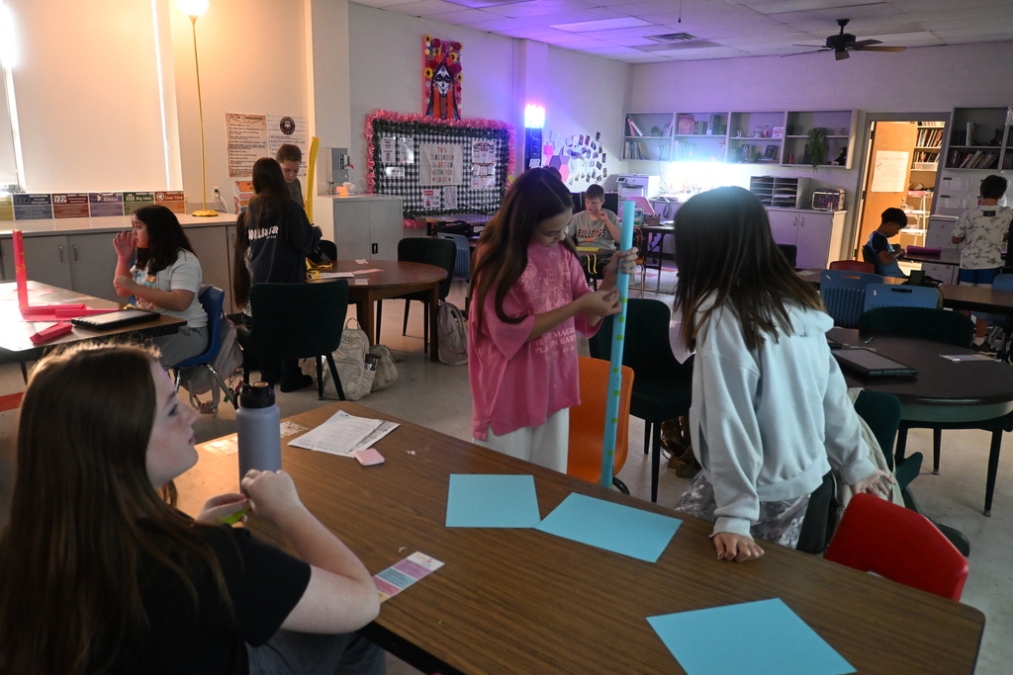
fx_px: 760
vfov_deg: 47.9
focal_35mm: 27
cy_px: 338
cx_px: 506
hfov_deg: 67.4
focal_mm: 18
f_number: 3.5
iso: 3200
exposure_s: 1/80
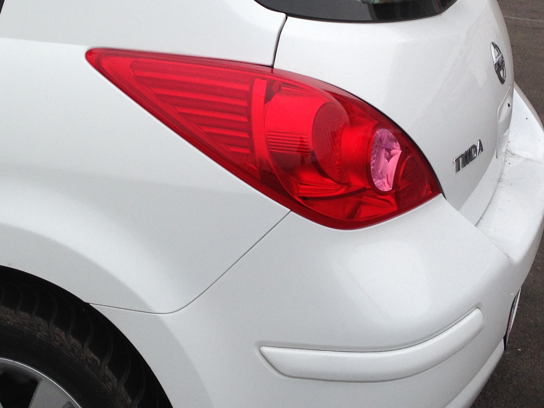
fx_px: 1100
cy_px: 76
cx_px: 230
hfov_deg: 27.7
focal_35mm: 70
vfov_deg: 20.7
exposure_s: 1/218
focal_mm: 4.13
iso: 50
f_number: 2.4
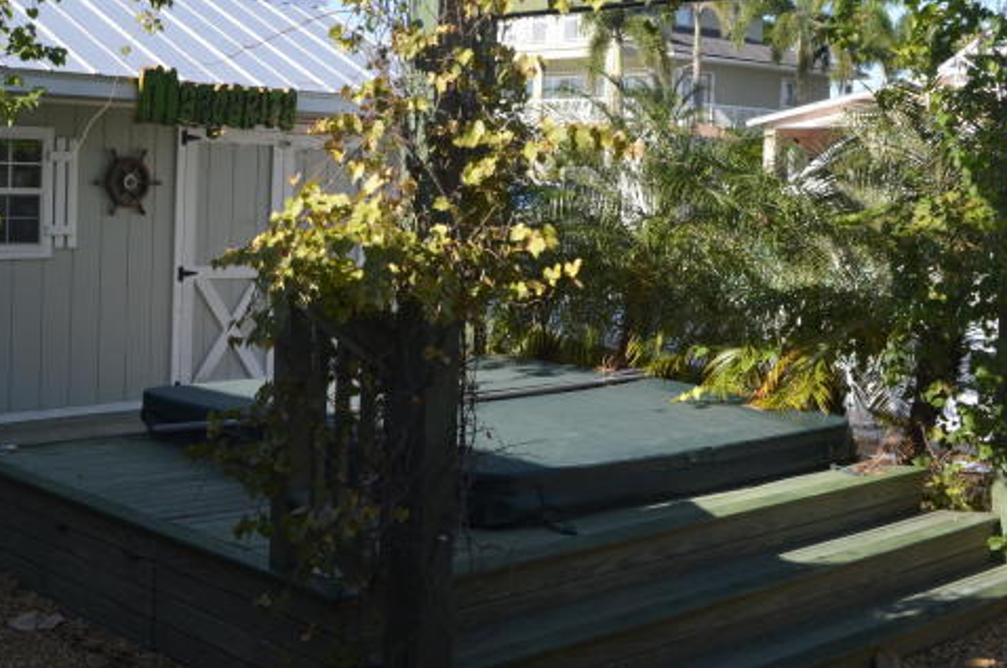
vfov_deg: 26.7
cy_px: 202
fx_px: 1396
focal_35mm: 50
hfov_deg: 39.6
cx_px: 447
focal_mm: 22
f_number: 8
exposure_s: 1/250
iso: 180
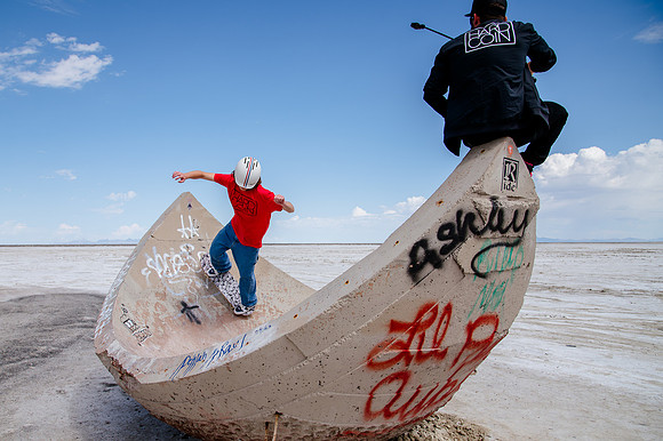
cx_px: 285
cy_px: 244
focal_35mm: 28
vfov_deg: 46.5
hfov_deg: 65.5
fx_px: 512
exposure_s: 1/800
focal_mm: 24
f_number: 6.3
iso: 160
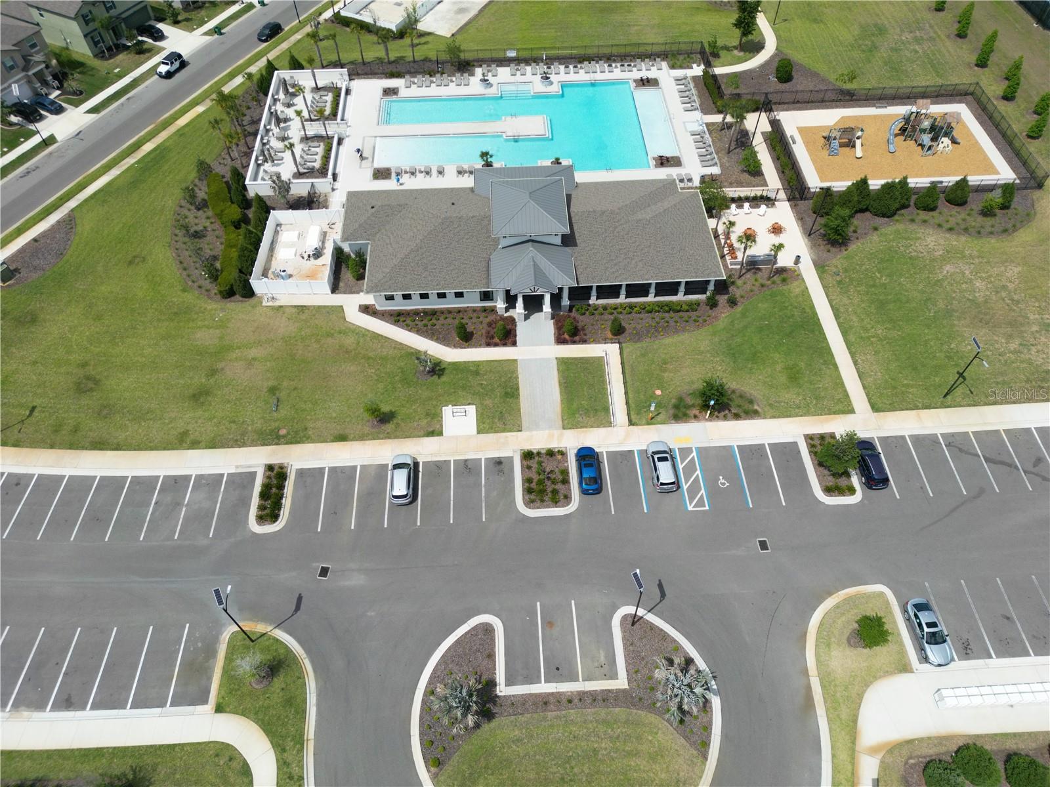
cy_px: 394
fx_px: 728
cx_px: 525
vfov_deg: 56.8
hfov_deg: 71.6
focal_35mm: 24
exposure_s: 1/5000
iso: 150
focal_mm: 6.72
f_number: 1.7
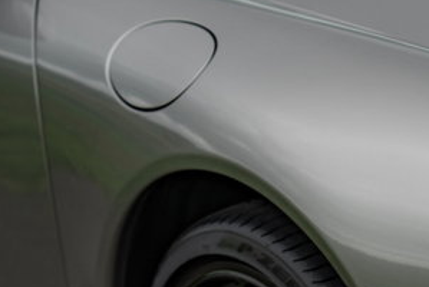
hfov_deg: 9.4
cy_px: 372
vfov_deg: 6.4
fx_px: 2529
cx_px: 651
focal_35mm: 212
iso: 100
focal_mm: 62
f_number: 2.8
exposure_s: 1/500
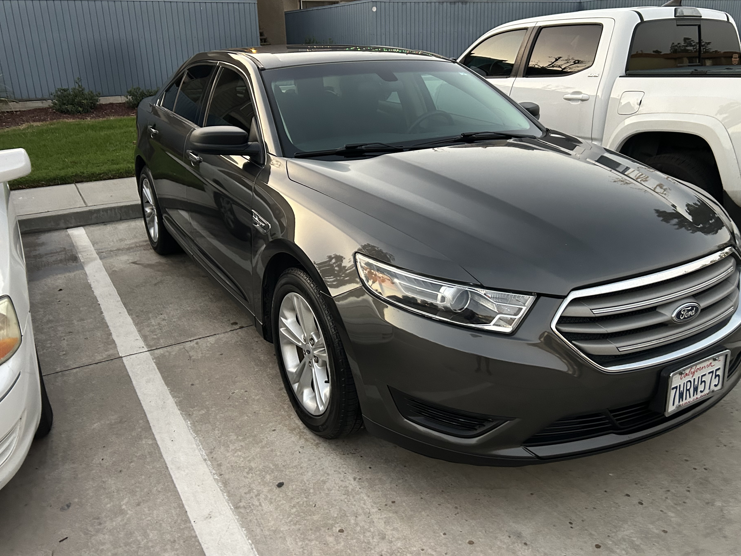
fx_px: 621
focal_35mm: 29
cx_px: 379
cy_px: 246
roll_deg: +2.3
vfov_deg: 48.1
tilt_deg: -17.4
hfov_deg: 61.7
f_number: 1.5
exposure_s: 1/35
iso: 500
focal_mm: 5.7
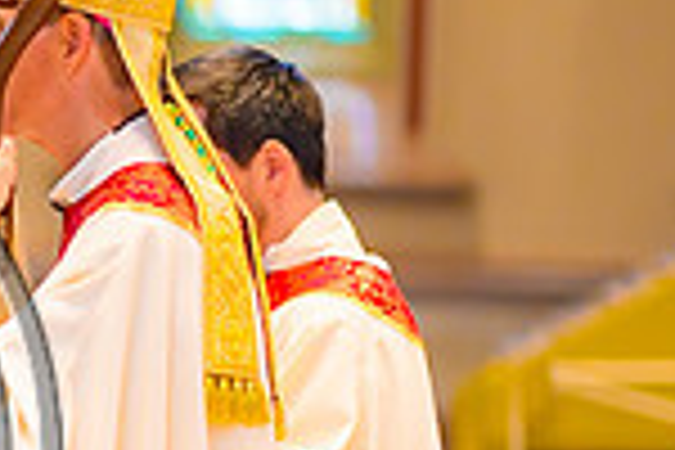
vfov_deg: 3.4
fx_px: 7631
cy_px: 502
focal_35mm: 407
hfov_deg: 5.0
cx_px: -405
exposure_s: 1/100
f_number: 1.4
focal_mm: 105
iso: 900
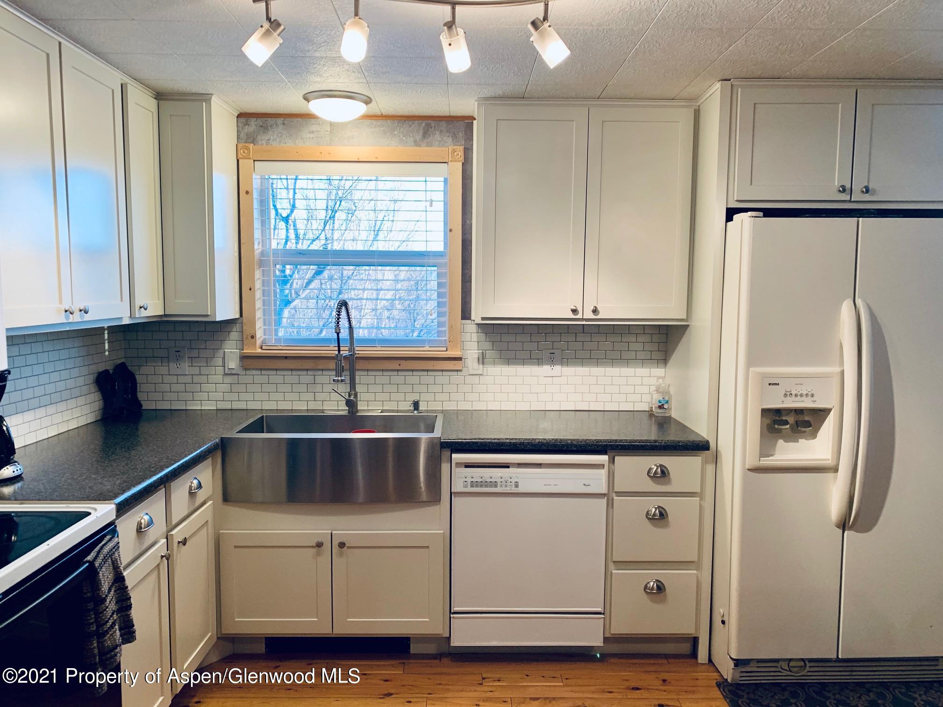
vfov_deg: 53.1
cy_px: 354
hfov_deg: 67.3
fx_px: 708
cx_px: 472
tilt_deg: -5.7
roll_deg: +0.2
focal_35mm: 26
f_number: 1.8
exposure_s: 1/60
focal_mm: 4.25
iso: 80
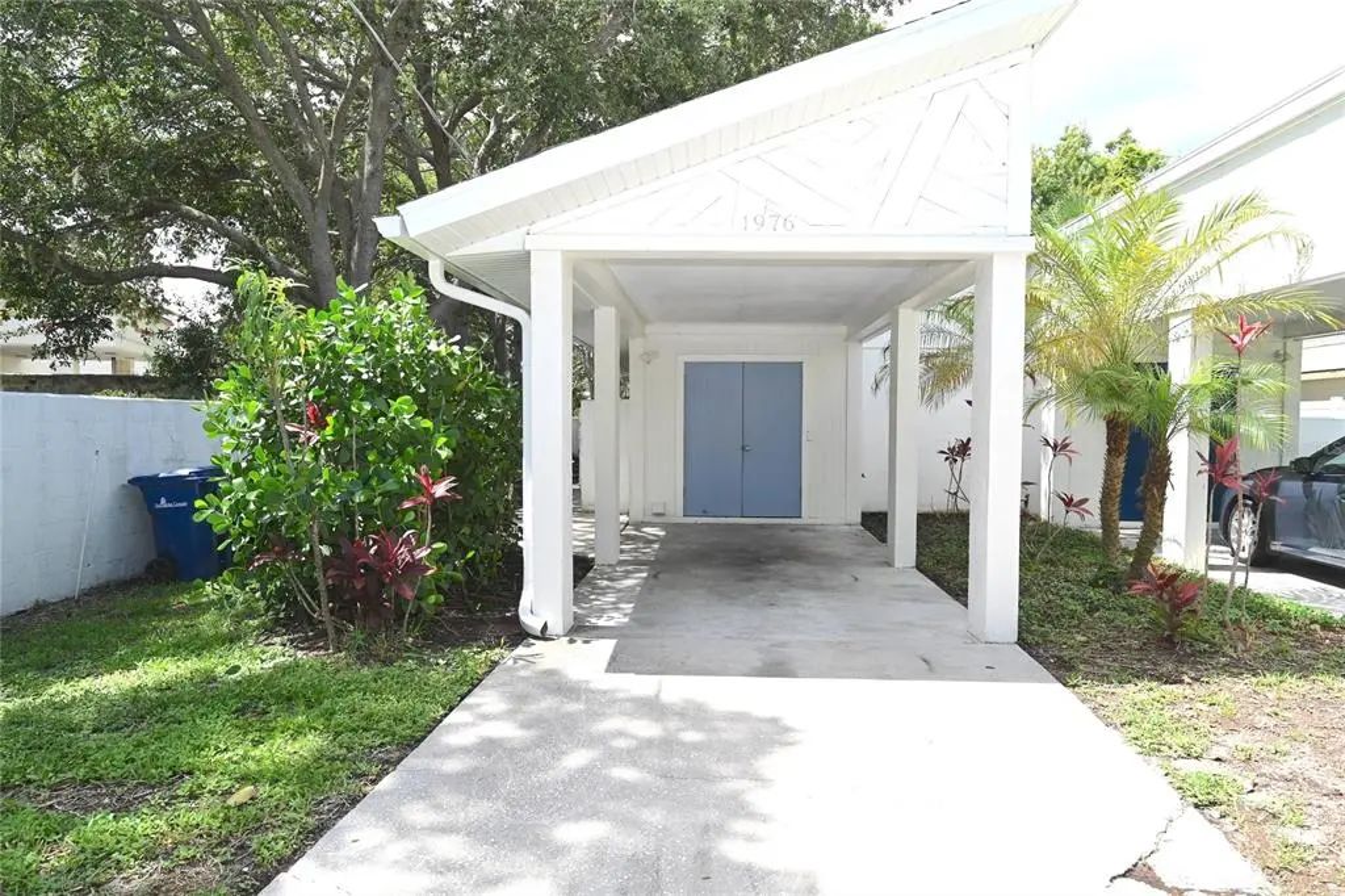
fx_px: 896
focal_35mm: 24
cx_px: 672
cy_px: 448
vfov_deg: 53.1
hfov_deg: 73.8
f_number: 7.1
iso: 100
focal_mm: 24
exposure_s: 1/200
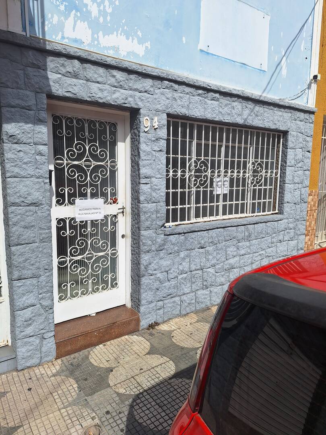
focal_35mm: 23
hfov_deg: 58.9
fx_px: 289
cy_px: 218
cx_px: 163
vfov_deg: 73.9
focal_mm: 5.54
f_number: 1.8
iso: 40
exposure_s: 1/4587
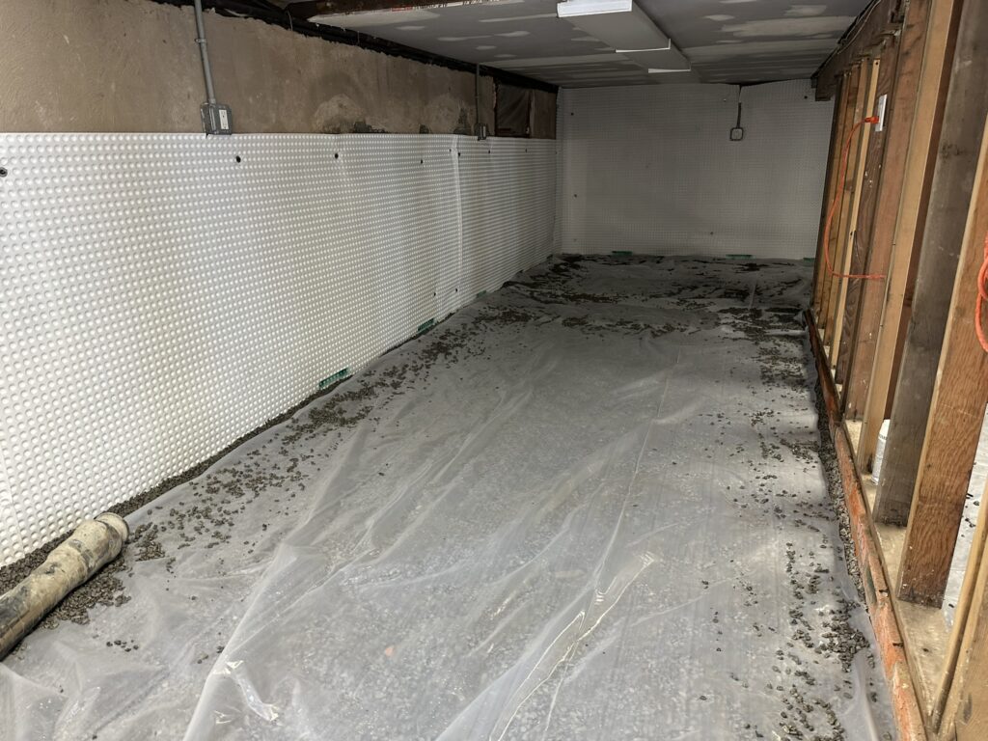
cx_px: 494
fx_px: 685
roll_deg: +0.7
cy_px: 370
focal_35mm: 24
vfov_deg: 56.8
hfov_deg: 71.6
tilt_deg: -17.6
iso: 160
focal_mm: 6.86
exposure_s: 1/60
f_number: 1.78
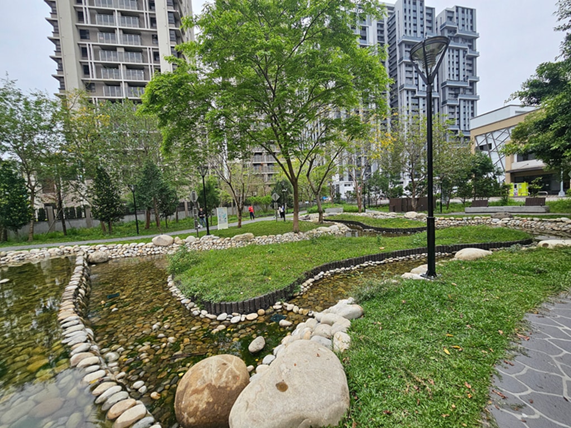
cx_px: 286
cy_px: 214
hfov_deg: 106.2
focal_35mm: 13
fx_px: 214
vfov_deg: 89.9
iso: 50
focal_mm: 2.2
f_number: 2.2
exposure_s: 1/984
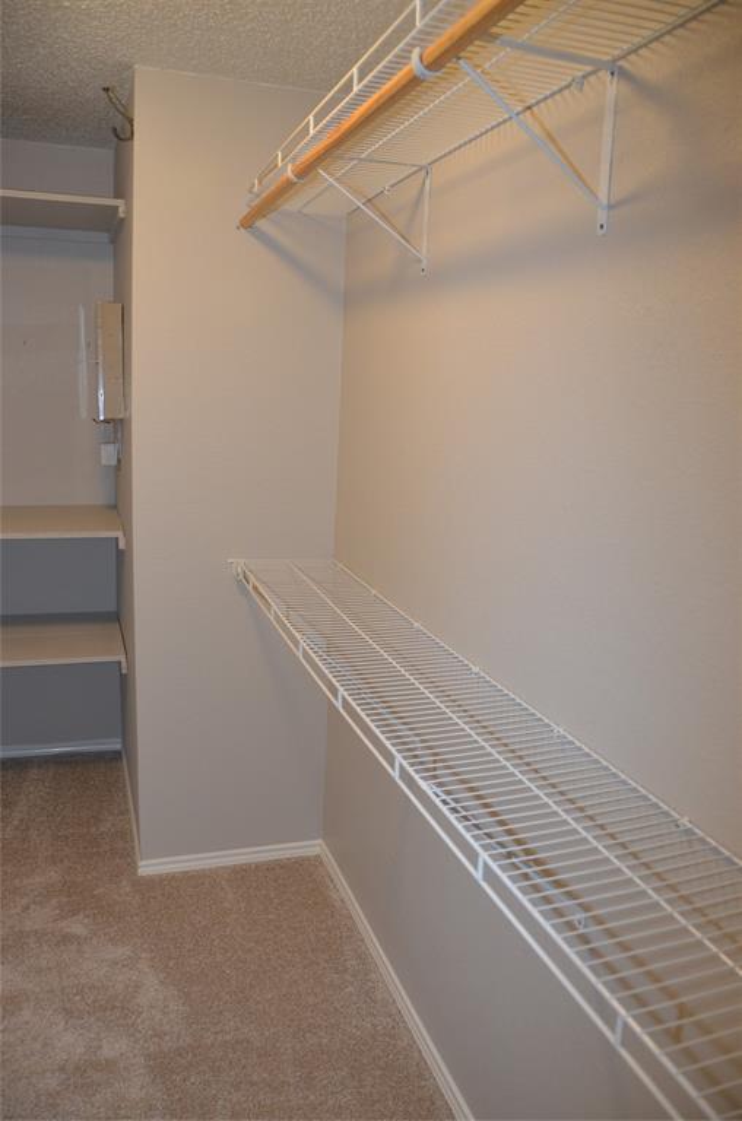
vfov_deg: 67.5
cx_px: 371
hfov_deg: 47.7
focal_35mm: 27
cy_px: 560
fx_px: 839
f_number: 4
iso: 500
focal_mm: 18
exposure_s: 1/60
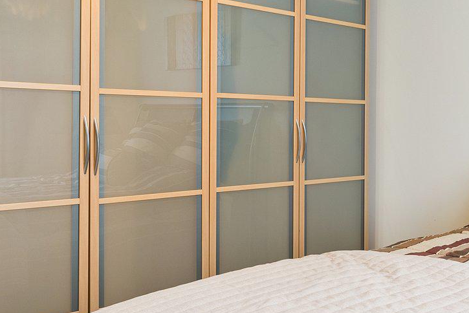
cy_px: 130
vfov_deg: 28.1
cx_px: 474
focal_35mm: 48
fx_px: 626
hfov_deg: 36.7
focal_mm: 17
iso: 640
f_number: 9
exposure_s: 1.3
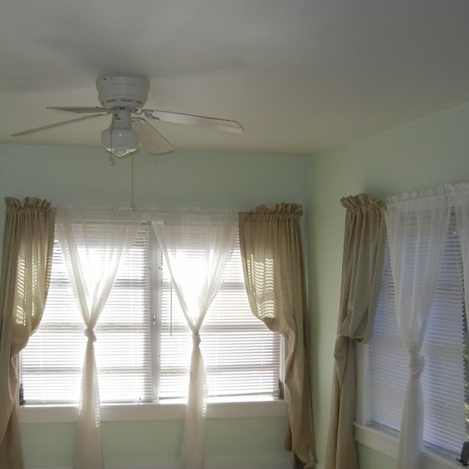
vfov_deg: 35.3
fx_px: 736
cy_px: 251
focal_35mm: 48
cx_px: 133
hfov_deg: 34.8
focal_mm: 5.4
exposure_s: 1/450
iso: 160
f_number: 3.5
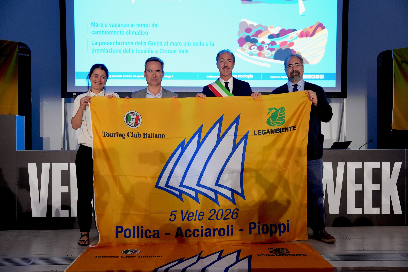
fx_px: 385
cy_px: 136
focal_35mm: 34
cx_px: 204
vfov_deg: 38.9
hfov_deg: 55.8
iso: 3200
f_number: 3.2
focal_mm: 34
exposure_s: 1/250
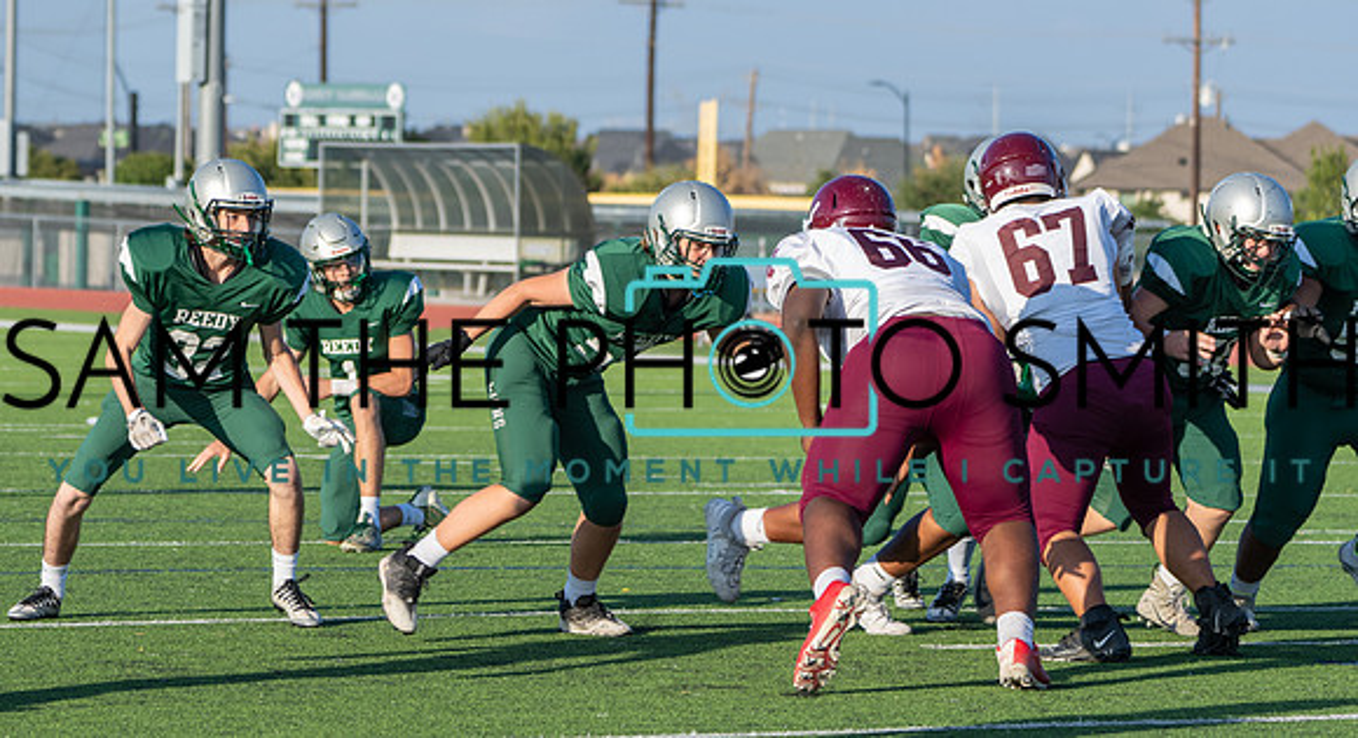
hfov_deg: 10.0
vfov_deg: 5.5
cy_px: 269
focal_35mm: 217
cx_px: 327
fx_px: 7733
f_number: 5
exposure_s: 1/500
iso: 125
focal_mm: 135
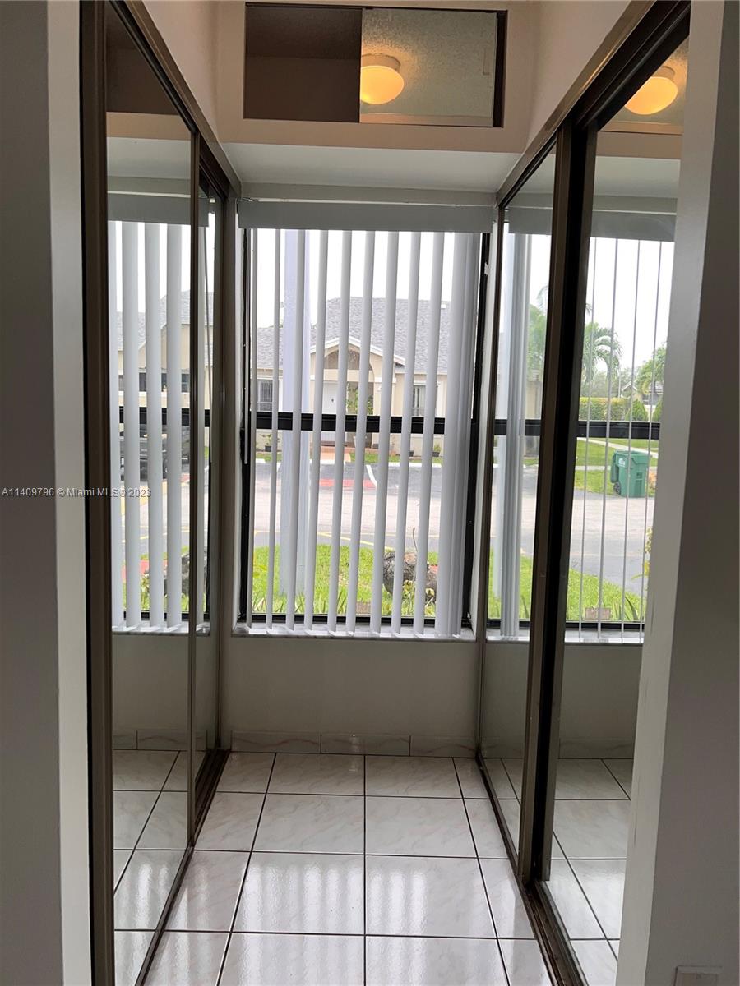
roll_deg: -1.5
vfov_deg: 67.3
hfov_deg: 53.1
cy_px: 493
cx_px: 370
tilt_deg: -6.1
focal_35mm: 26
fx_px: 741
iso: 40
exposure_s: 1/859
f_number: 1.5
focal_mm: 5.7
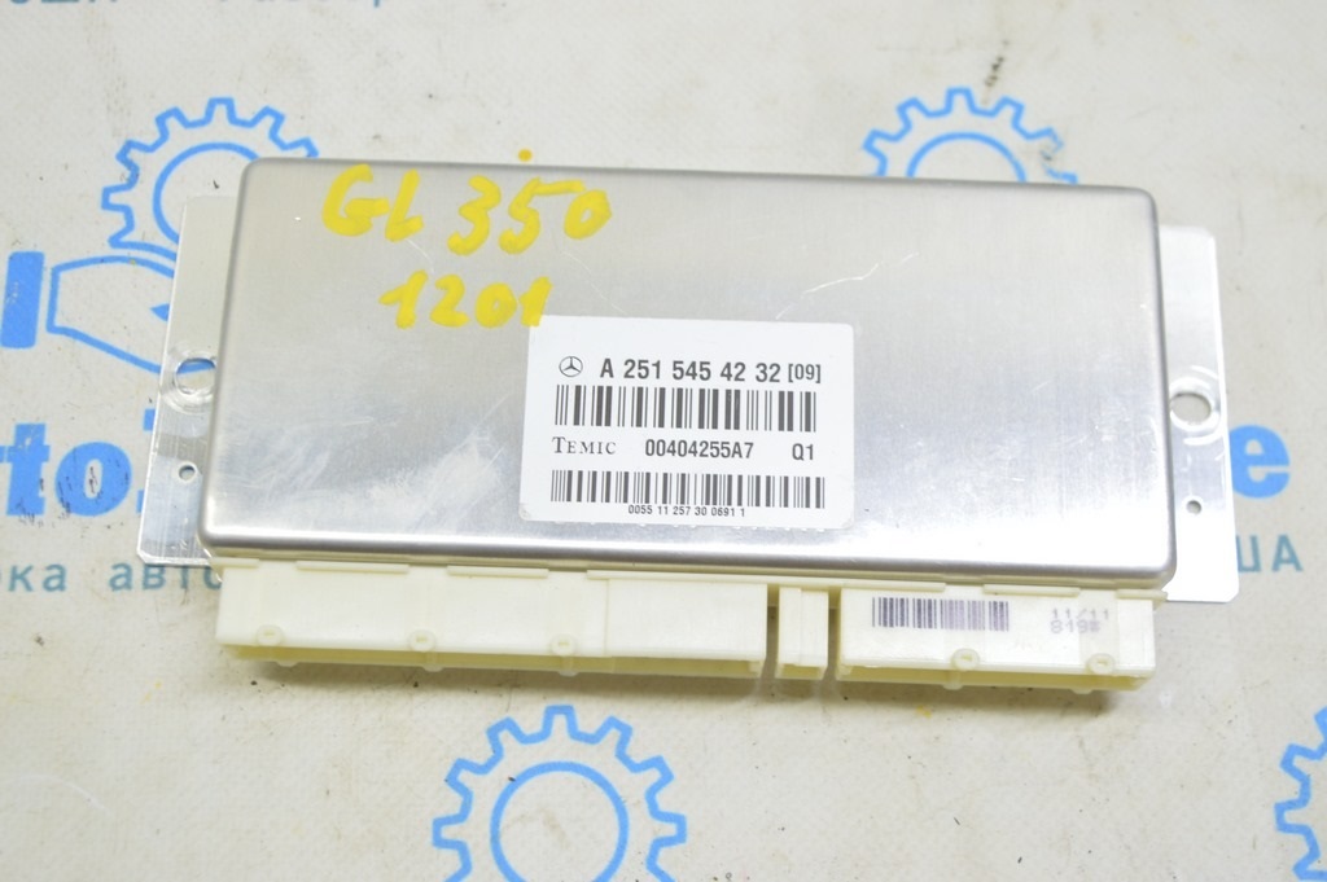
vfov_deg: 26.4
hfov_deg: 38.9
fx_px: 1878
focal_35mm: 51
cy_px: 441
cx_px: 664
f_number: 5.6
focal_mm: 34
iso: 400
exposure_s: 1/20
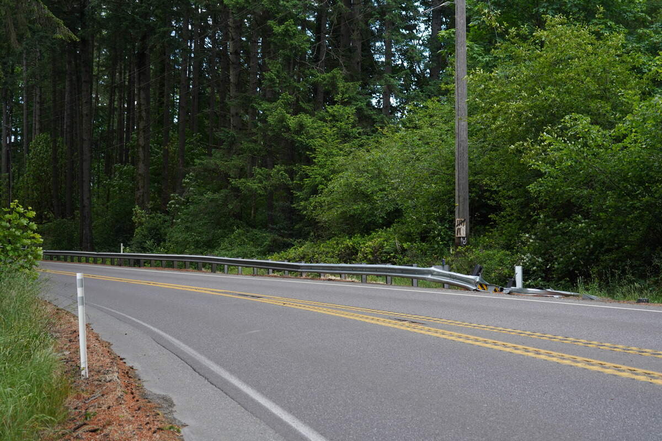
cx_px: 331
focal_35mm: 60
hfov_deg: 33.4
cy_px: 220
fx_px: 1103
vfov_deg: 22.6
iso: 400
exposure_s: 1/200
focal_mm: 60
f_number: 5.6
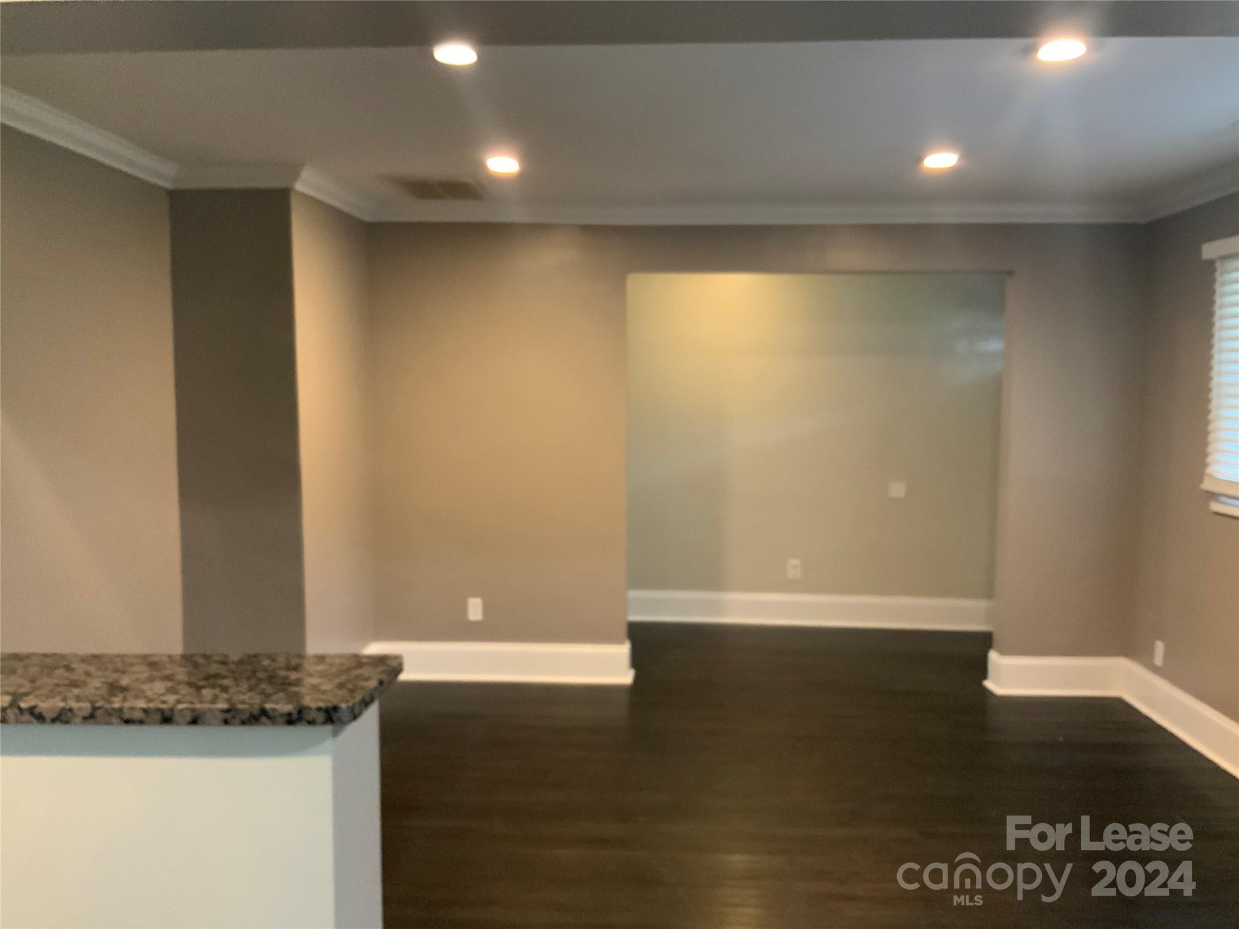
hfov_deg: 61.7
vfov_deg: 48.2
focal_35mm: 29
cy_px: 464
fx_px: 1038
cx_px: 620
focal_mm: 3
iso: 250
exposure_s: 1/30
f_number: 1.8
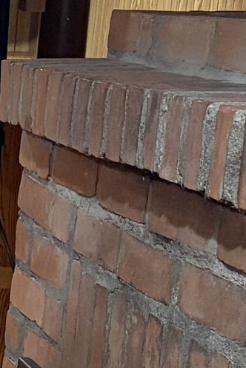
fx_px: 1709
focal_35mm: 167
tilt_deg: -15.2
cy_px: 427
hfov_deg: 7.2
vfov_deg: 12.1
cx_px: -543
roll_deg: +0.0
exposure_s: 1/40
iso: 500
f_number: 1.6
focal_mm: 5.96
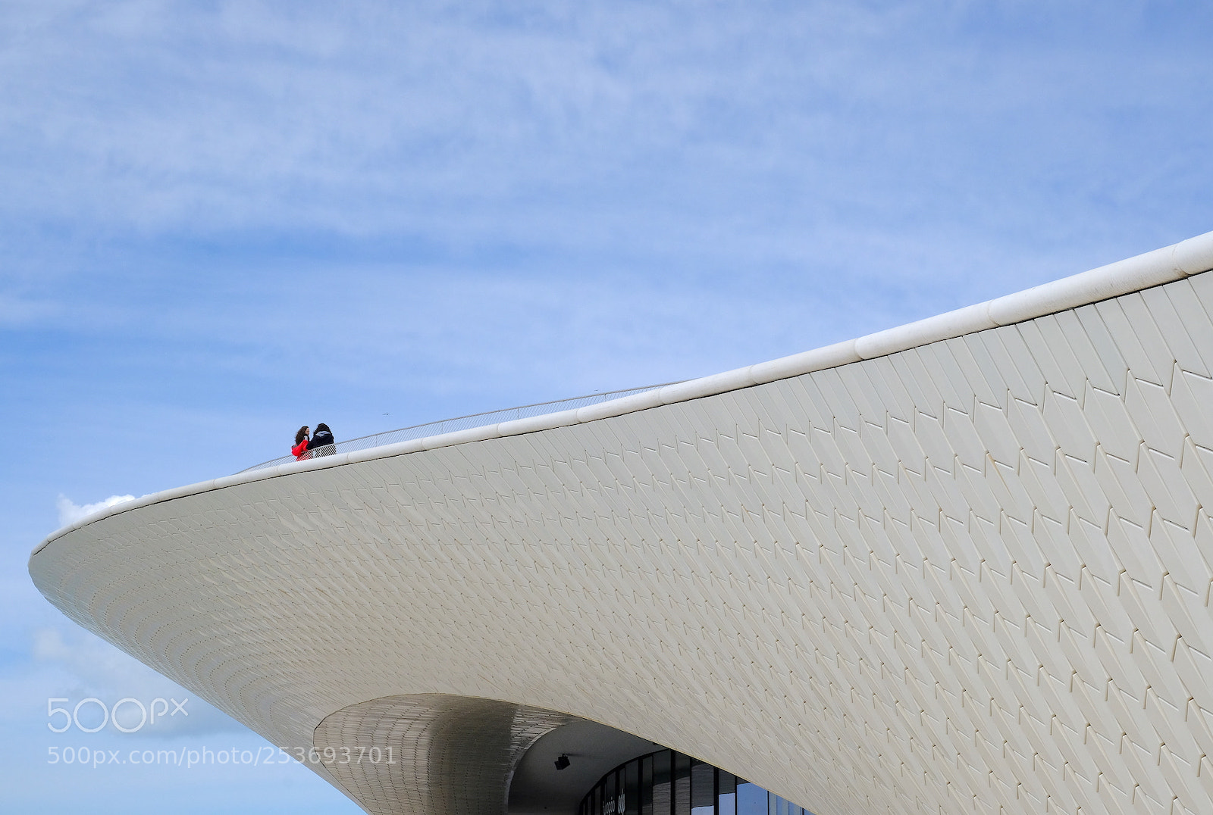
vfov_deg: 28.8
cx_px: 606
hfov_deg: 41.8
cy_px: 408
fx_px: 1588
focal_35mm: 47
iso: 400
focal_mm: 31.5
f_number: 14
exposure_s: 1/800
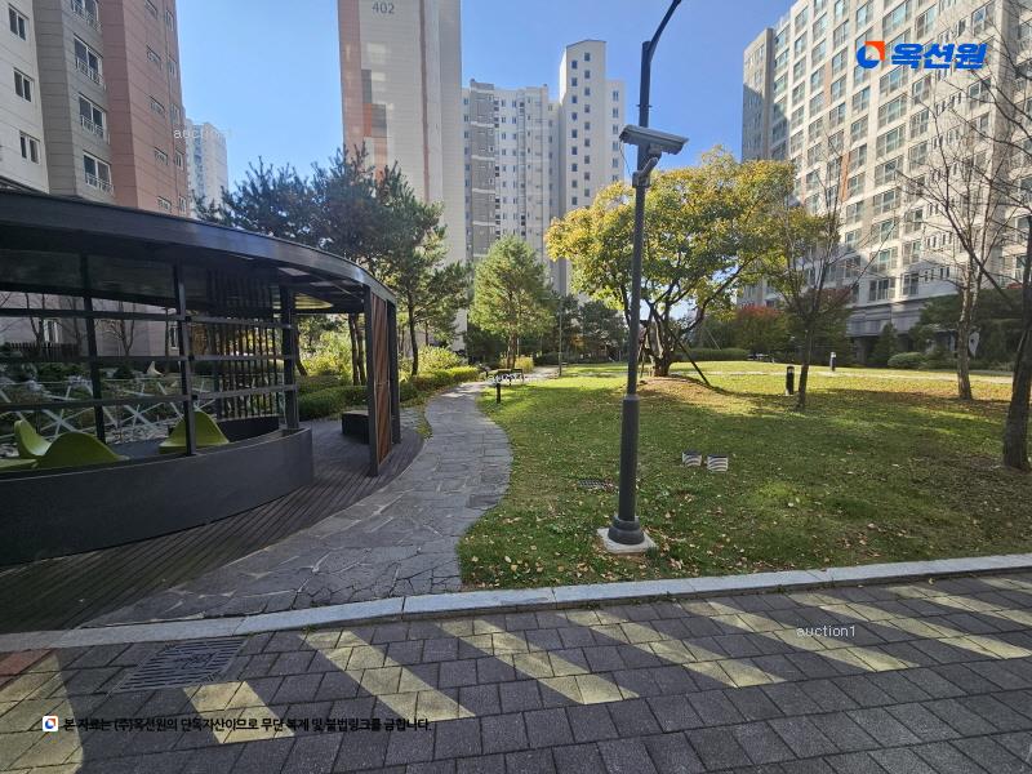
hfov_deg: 106.2
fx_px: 388
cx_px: 516
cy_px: 387
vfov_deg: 89.9
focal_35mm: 13
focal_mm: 2.2
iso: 50
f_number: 2.2
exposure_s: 1/914
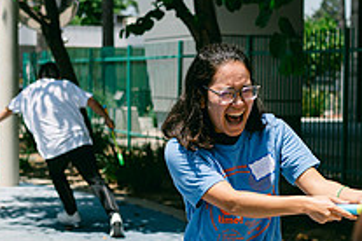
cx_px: 229
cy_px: 171
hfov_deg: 20.2
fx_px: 1016
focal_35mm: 101
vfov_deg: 13.5
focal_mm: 35
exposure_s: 1/3200
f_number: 2.8
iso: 100
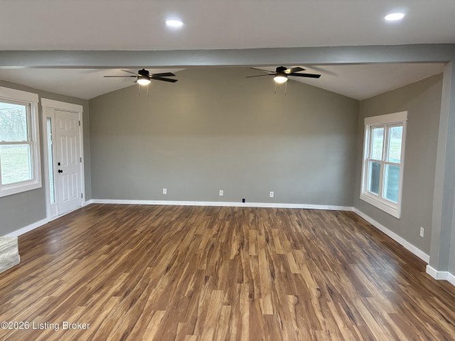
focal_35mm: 26
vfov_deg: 53.0
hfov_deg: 67.3
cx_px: 228
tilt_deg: -6.3
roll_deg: -1.0
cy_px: 170
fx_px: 342
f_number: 1.6
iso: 160
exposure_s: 1/60
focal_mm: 5.96
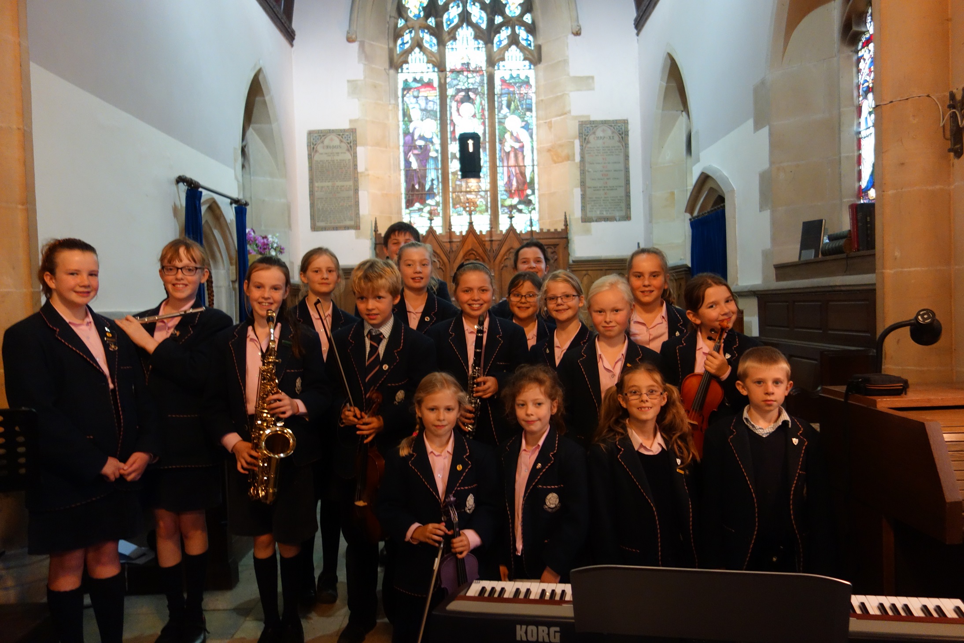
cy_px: 322
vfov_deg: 46.4
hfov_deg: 65.5
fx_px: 750
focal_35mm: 28
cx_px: 482
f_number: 1.8
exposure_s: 1/60
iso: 800
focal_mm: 10.4
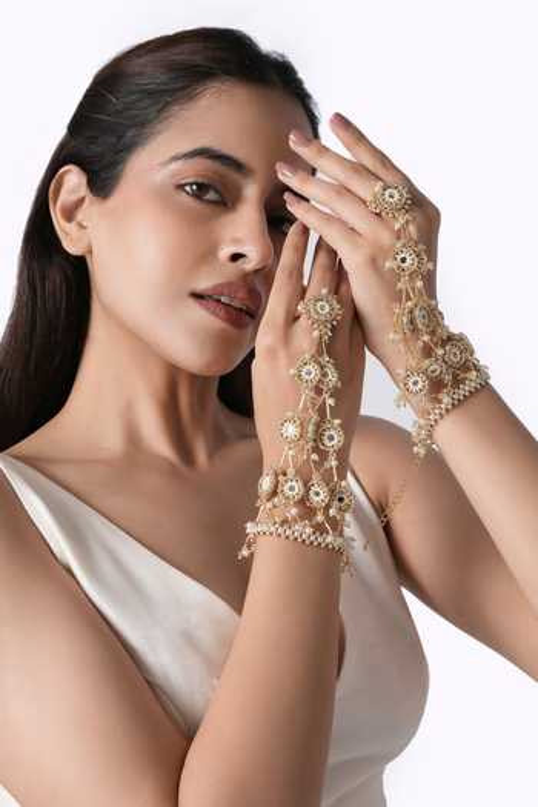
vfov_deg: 54.4
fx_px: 785
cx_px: 269
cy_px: 404
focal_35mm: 35
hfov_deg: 37.9
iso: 125
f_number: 9.5
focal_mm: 35
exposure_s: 1/125
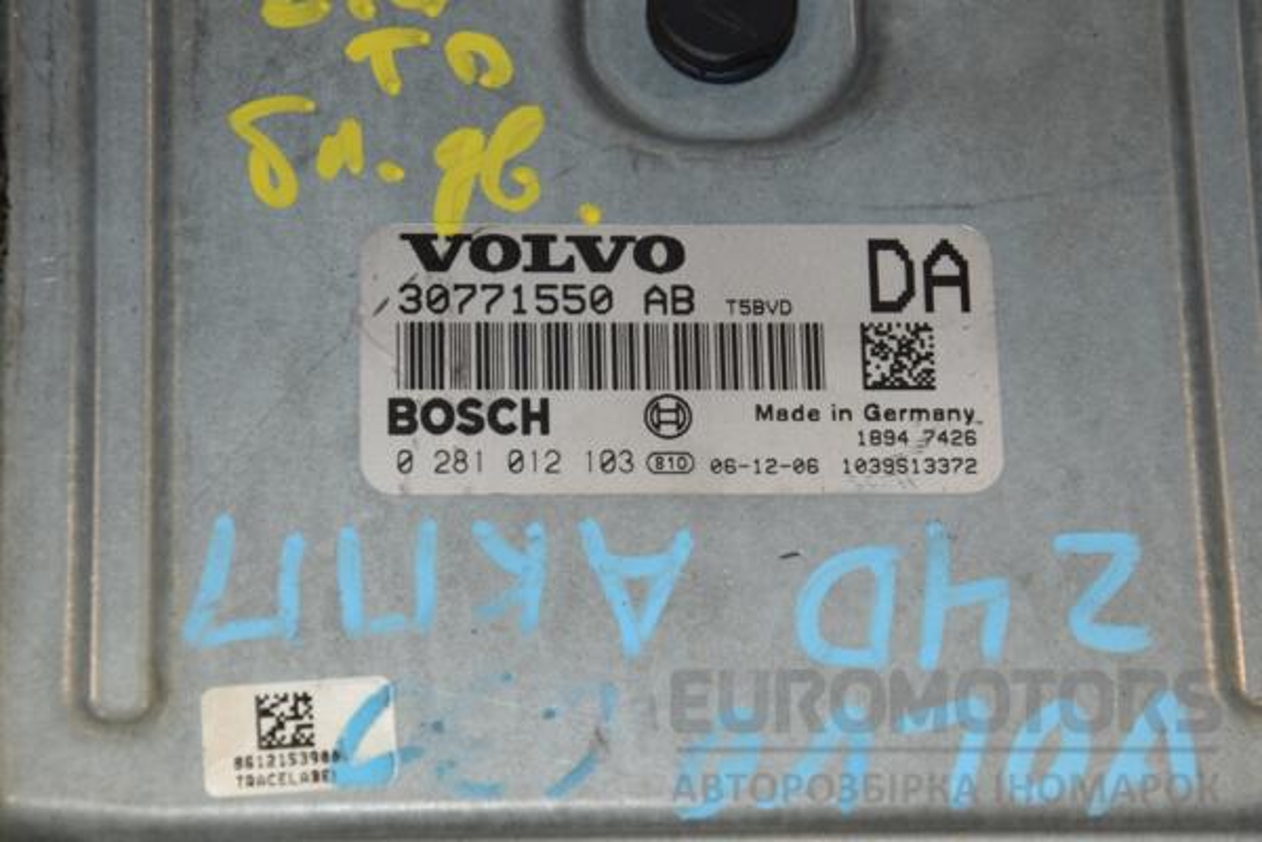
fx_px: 5521
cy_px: 421
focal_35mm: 158
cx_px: 631
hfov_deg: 13.0
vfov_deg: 8.7
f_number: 9
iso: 800
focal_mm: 105
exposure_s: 1/200
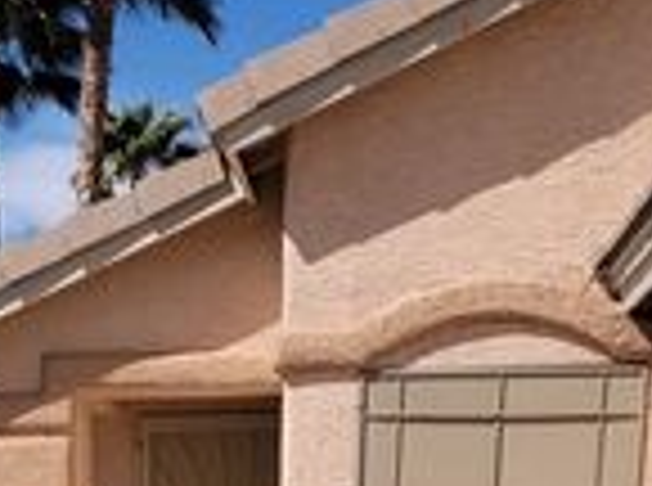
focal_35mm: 83
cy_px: 817
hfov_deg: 23.1
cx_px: 85
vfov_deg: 15.7
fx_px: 1559
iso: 16
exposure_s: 1/1737
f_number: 1.8
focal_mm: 6.7
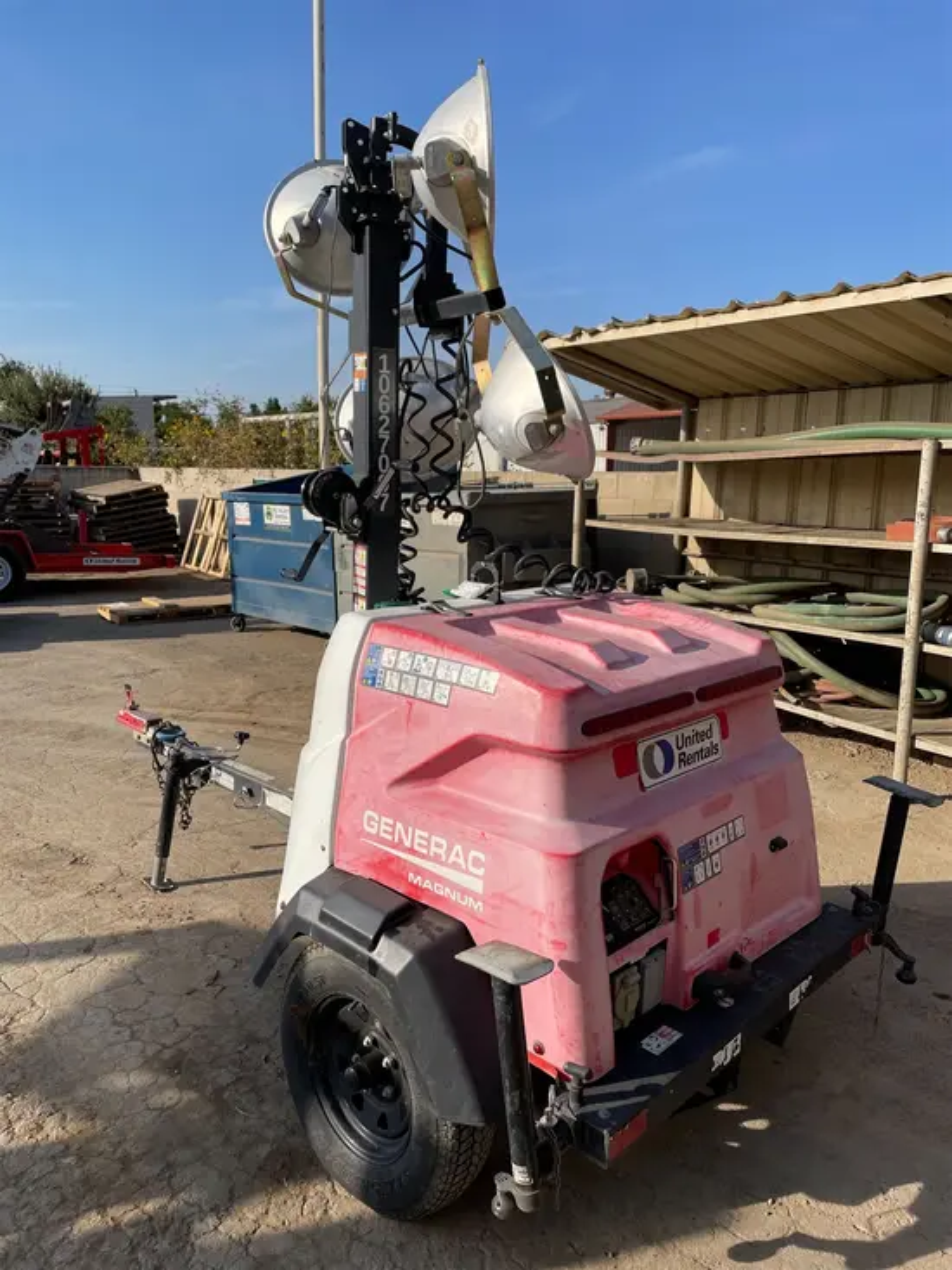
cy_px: 635
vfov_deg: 67.3
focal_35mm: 26
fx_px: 953
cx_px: 476
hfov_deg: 53.1
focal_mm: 4.2
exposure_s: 1/4831
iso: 50
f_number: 1.6
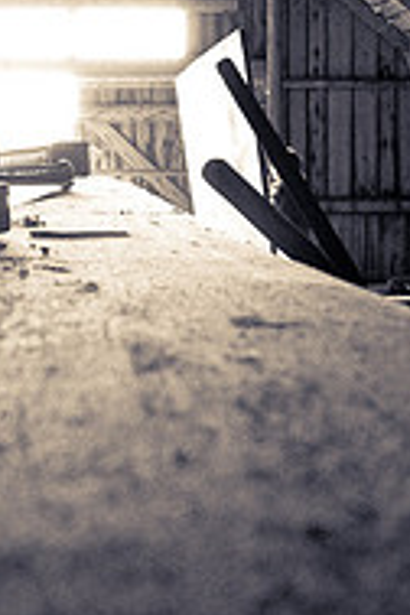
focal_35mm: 79
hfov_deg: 17.3
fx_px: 1342
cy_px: 163
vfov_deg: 25.5
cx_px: 104
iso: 200
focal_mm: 17
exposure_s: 13
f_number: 7.1
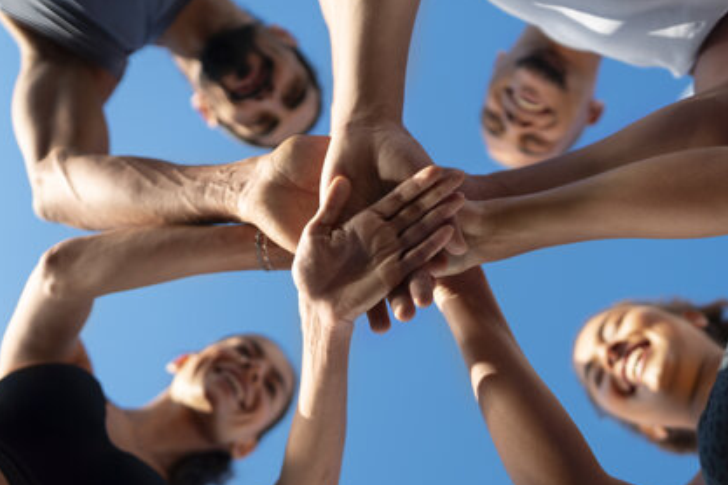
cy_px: 248
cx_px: 402
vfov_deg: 32.6
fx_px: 829
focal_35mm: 41
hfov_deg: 47.3
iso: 100
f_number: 2
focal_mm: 35
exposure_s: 1/2000
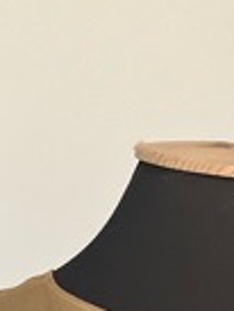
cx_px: 284
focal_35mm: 190
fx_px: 1710
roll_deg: -1.8
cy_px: 990
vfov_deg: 8.4
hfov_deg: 7.8
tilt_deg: -10.3
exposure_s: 1/121
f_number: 1.6
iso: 80
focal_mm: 5.1
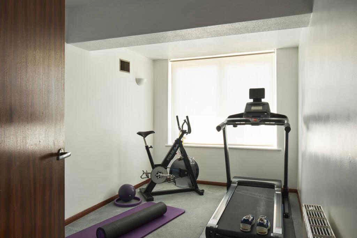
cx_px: 178
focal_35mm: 26
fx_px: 258
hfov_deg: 69.4
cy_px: 119
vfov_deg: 49.6
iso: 160
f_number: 11
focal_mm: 17
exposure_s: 1/10
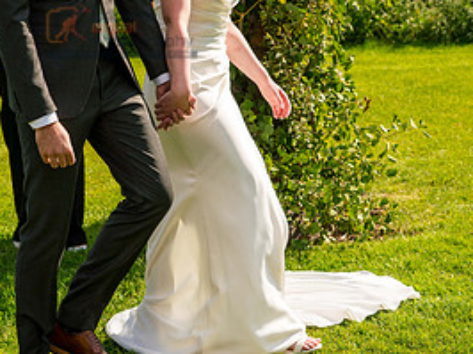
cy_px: 31
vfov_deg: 13.9
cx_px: 123
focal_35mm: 105
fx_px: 1433
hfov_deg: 18.6
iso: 400
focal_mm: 50
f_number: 4.5
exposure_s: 1/2000
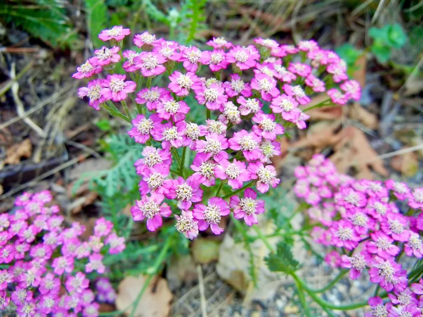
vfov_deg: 46.8
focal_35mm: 30
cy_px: 158
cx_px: 212
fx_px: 367
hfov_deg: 60.0
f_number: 3.5
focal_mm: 5.4
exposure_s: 1/77.4
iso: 160
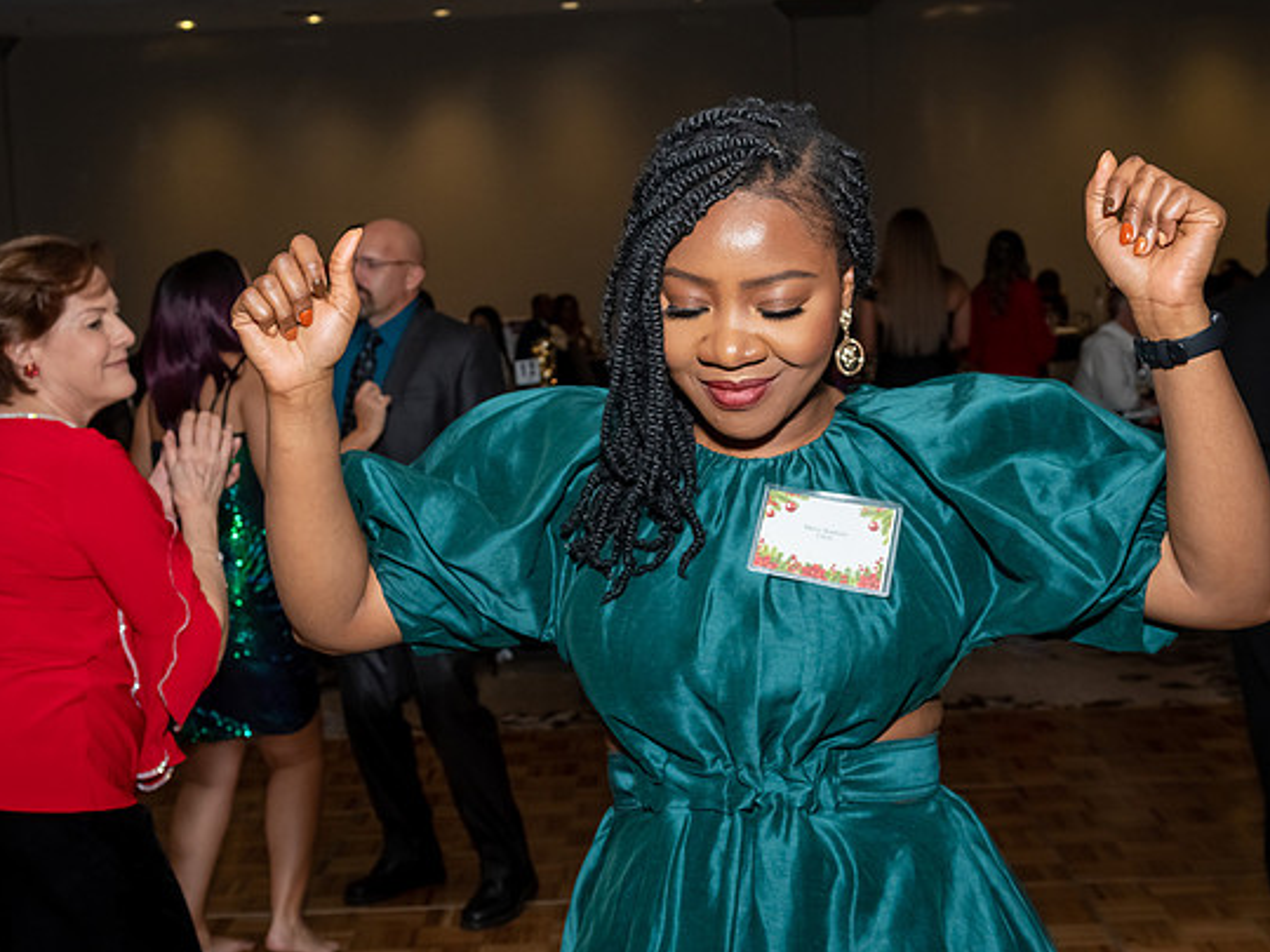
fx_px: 2091
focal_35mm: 57
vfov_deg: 25.6
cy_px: 430
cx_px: 610
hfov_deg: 33.8
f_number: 6.3
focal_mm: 31
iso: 500
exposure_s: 1/250
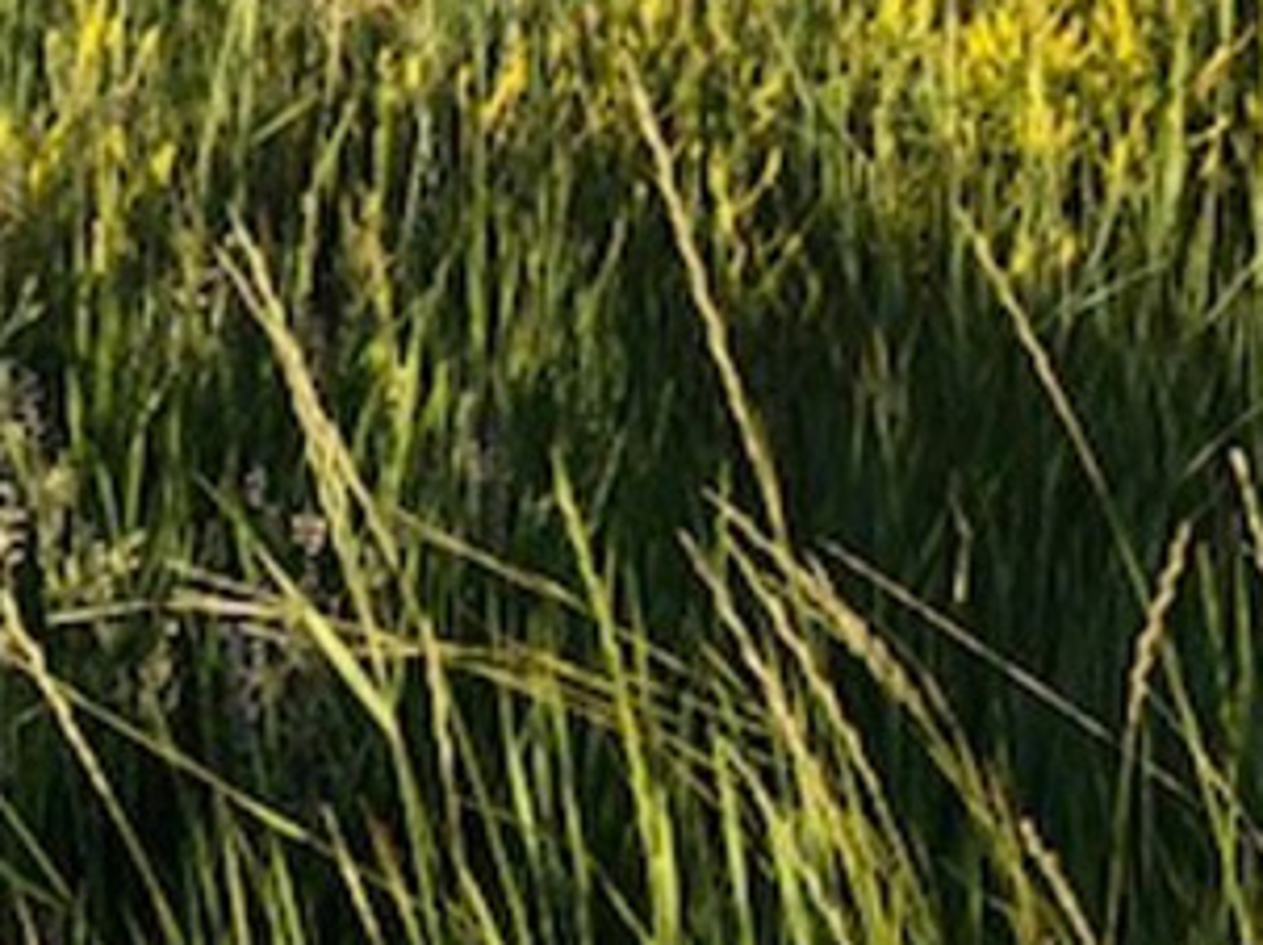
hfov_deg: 18.1
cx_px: -719
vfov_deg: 14.2
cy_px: -610
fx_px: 3463
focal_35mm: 95
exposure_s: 1/906
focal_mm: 4
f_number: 1.8
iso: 20
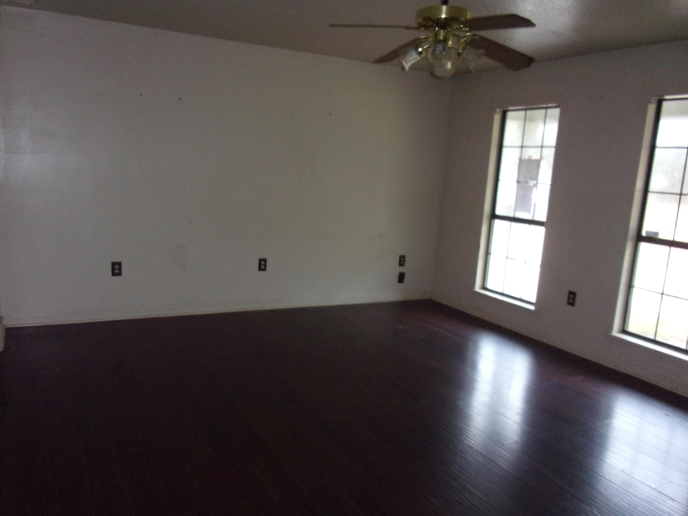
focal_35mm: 28
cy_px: 258
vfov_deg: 49.7
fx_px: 557
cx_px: 344
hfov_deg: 63.4
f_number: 3.9
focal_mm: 5.1
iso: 490
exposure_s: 1/17
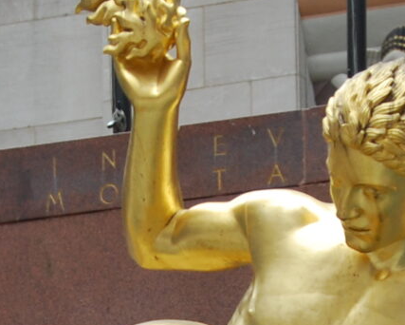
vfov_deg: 4.8
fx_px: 3849
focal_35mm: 321
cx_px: 179
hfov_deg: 6.0
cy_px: 523
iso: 200
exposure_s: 1/80
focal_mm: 38
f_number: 5
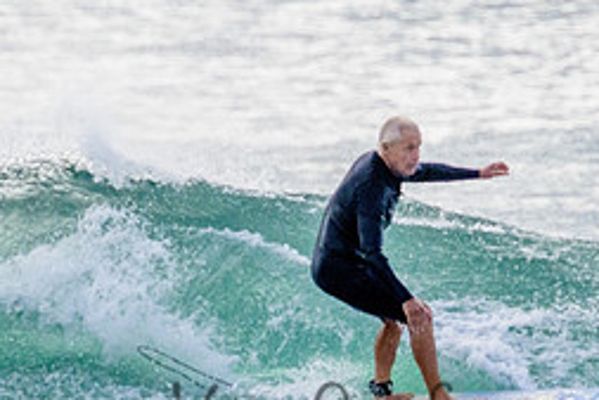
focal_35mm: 2514
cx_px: 318
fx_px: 41852
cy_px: 326
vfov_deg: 0.5
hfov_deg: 0.8
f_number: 11
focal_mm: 800
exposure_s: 1/2000
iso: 1250
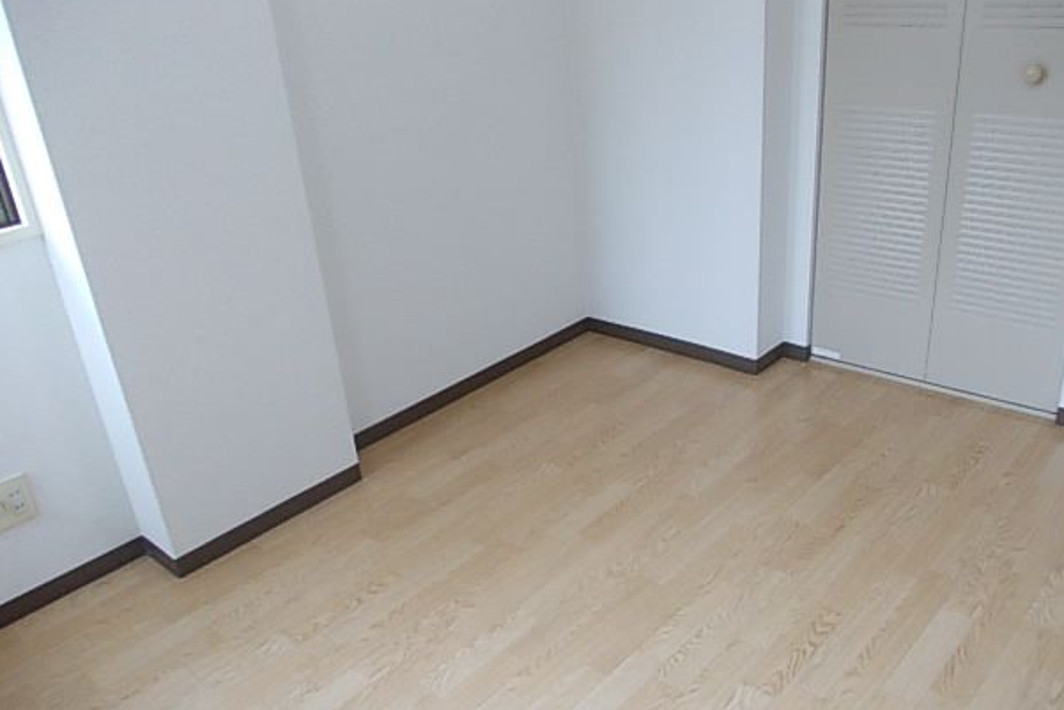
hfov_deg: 60.2
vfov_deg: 42.3
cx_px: 559
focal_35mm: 31
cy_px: 400
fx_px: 916
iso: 180
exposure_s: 1/25
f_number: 2.7
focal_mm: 4
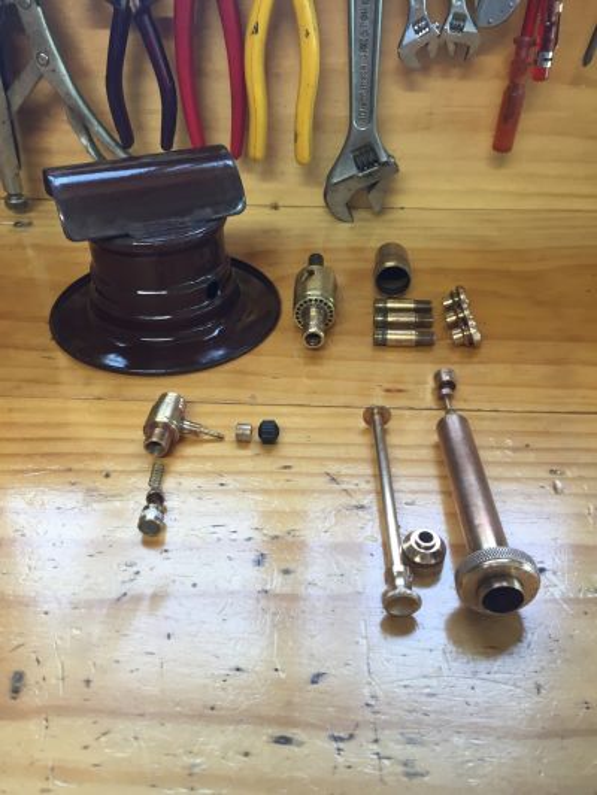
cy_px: 398
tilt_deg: -41.1
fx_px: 667
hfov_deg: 48.2
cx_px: 298
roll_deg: +1.2
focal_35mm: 29
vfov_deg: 61.6
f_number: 2.2
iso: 50
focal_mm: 4.15
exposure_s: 1/33
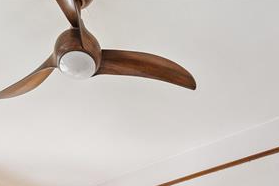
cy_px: 336
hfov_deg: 44.2
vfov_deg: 20.8
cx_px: 105
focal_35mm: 44
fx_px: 341
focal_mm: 12
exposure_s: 1/13
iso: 500
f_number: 8
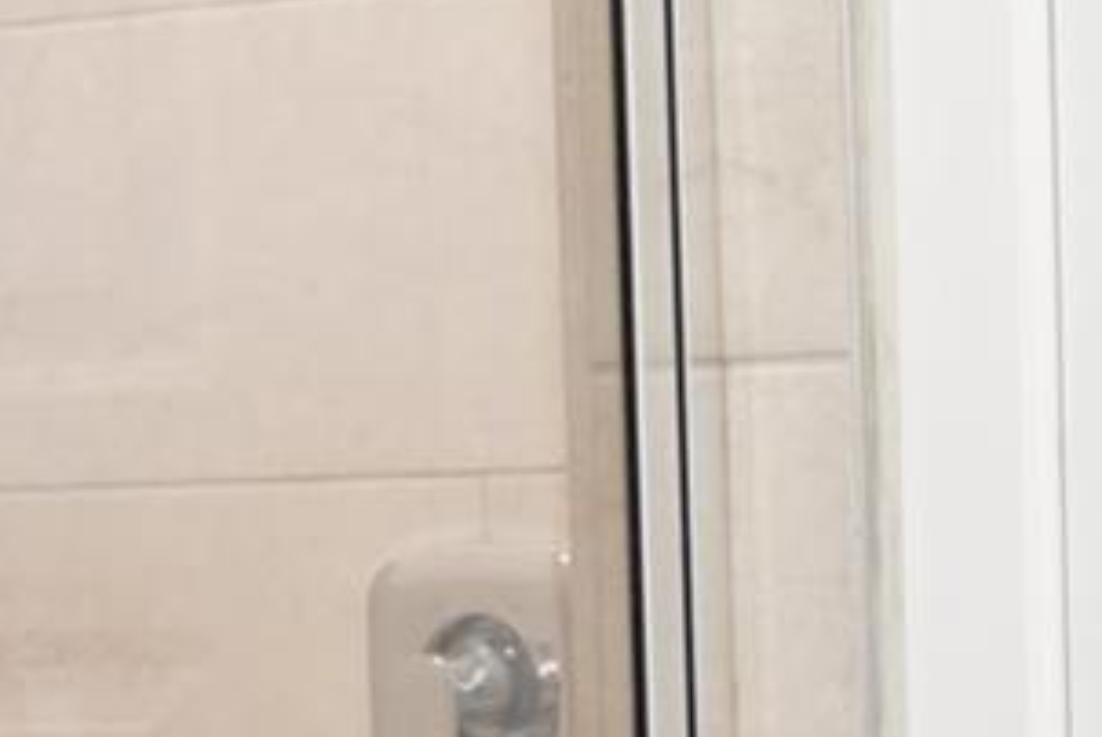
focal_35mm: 164
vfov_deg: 8.4
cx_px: 142
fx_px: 5025
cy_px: 701
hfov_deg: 12.4
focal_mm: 21
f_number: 4
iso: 1250
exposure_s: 1/60
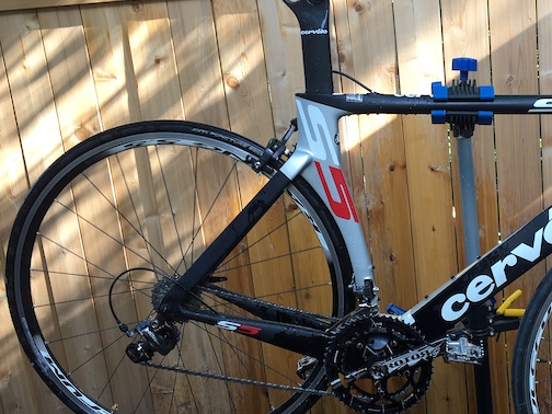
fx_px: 734
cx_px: 427
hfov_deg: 39.9
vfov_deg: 31.5
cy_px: 227
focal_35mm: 46
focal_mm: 4.15
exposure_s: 1/60
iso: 25
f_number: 2.2
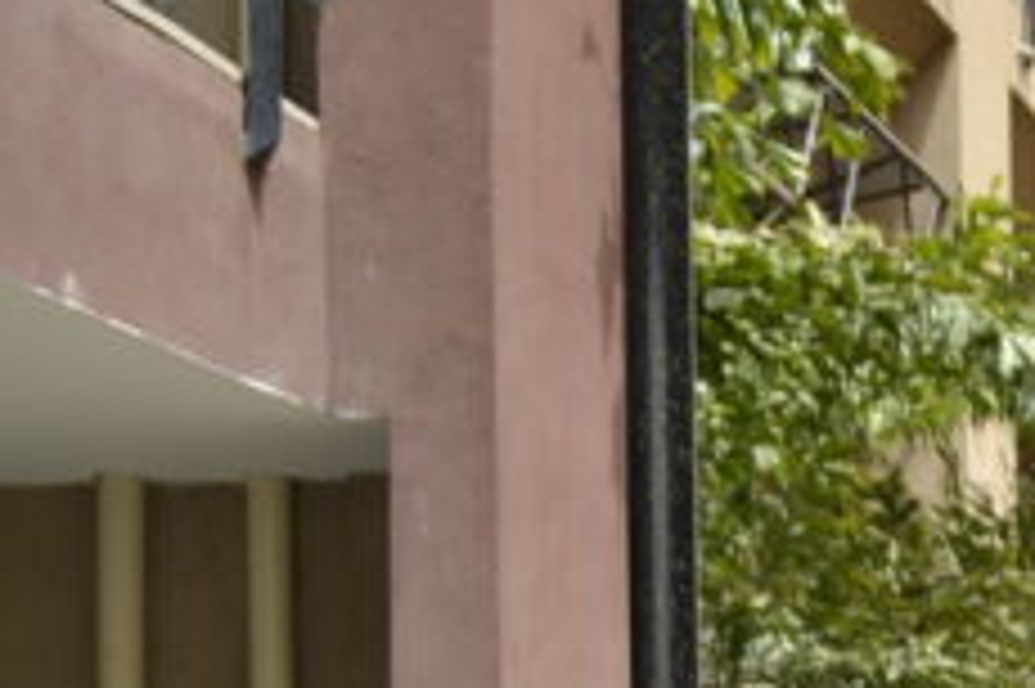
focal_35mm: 147
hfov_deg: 12.0
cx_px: 2228
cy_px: 1243
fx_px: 4223
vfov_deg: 8.9
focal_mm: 22
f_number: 6.3
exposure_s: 1/200
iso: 100
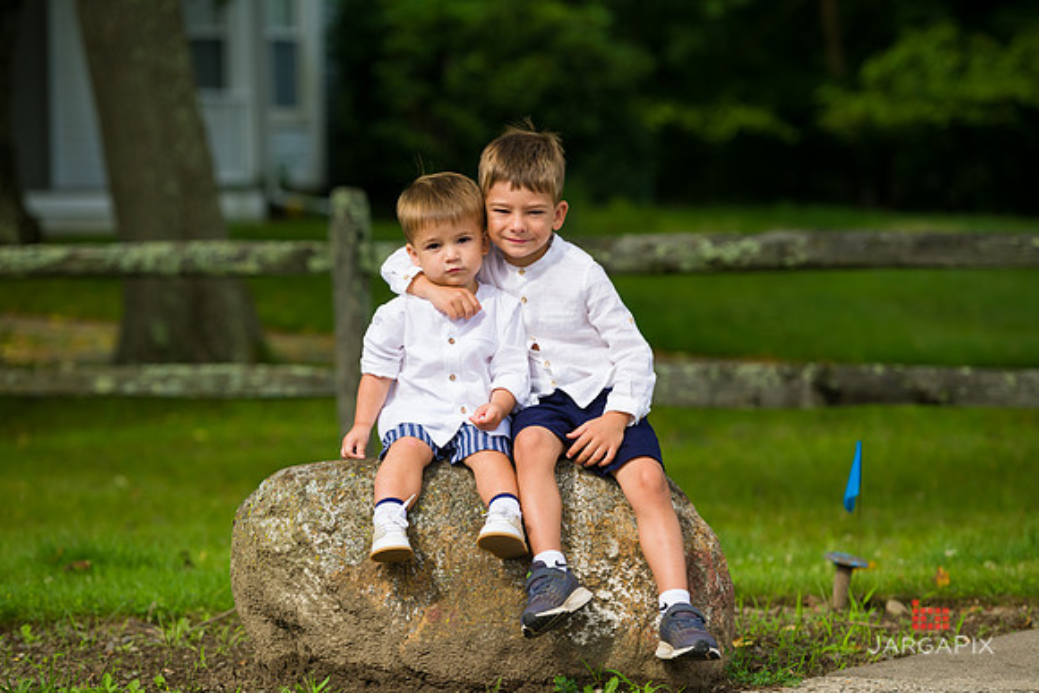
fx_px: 3608
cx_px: 520
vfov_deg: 11.0
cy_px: 346
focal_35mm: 125
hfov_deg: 16.4
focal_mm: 125
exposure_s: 1/1000
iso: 200
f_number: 4
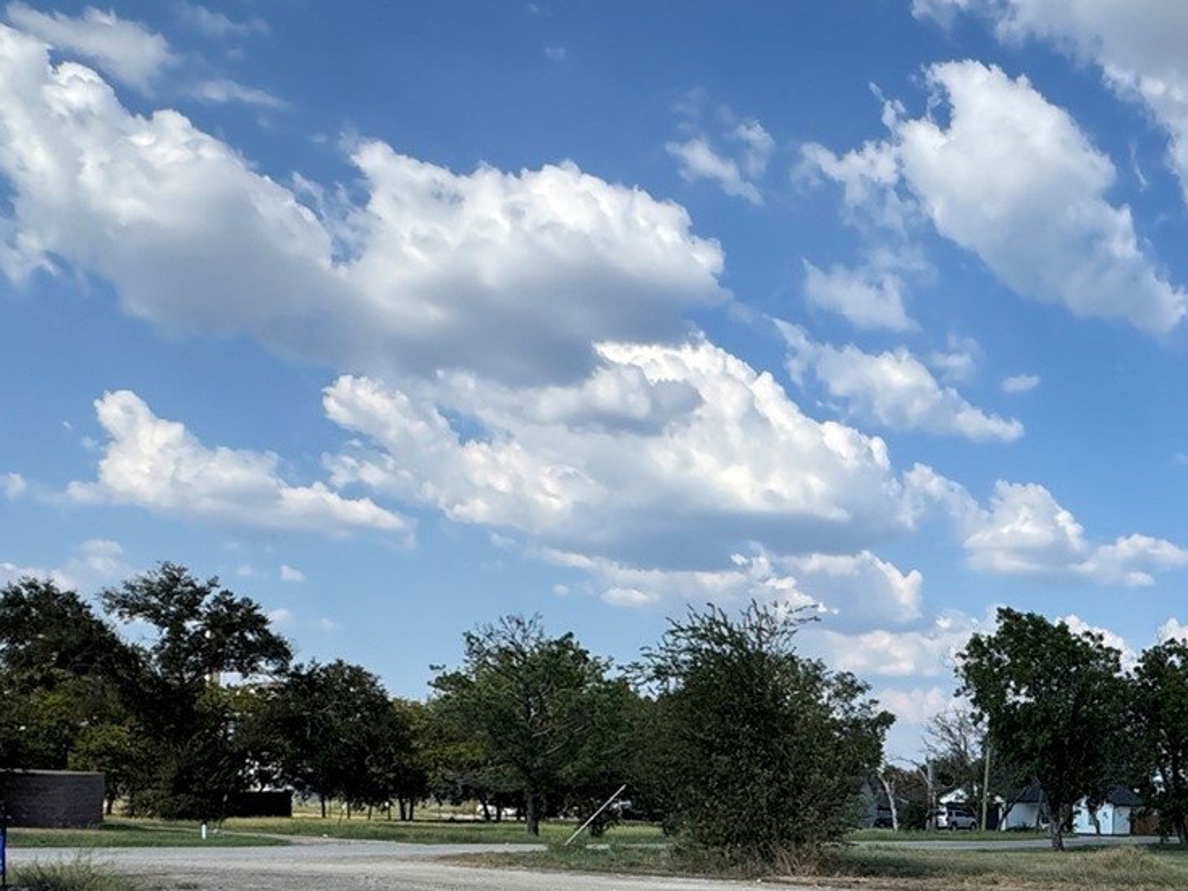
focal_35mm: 39
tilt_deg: -1.0
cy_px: 816
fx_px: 1338
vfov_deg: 34.6
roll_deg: -1.8
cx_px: 1036
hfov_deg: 44.2
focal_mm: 2.22
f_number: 2.2
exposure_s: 1/2415
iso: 50
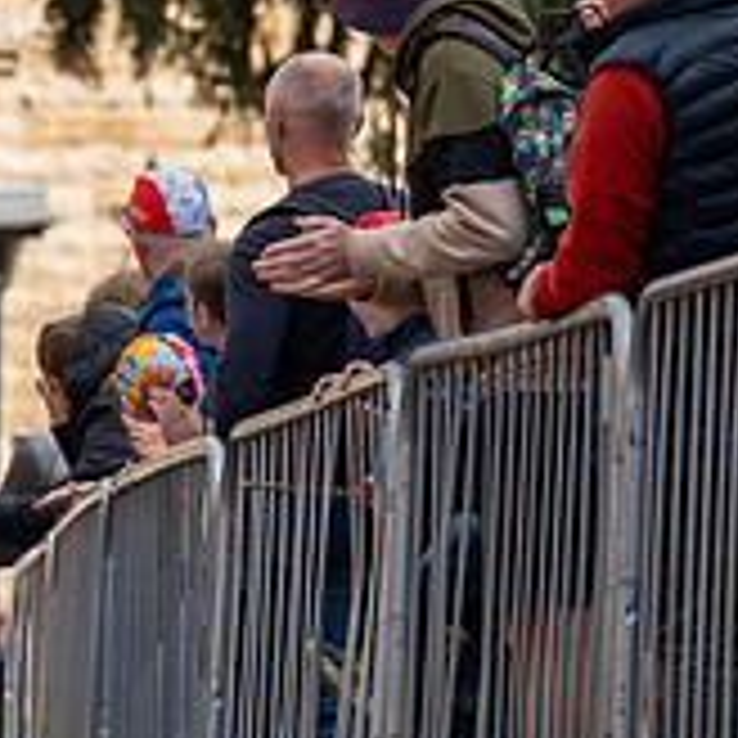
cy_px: 128
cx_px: -446
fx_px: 14496
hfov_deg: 2.9
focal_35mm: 601
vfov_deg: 2.9
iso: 500
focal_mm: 200
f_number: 5
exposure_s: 1/1000
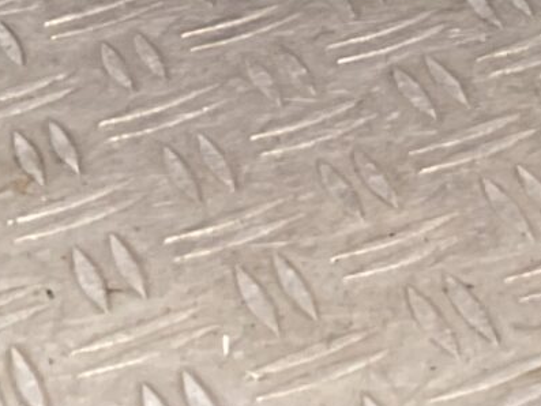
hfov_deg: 10.5
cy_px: -894
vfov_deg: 7.0
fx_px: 2923
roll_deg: +5.5
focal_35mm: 187
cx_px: 529
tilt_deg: -12.2
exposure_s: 1/120
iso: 20
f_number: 1.8
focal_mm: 3
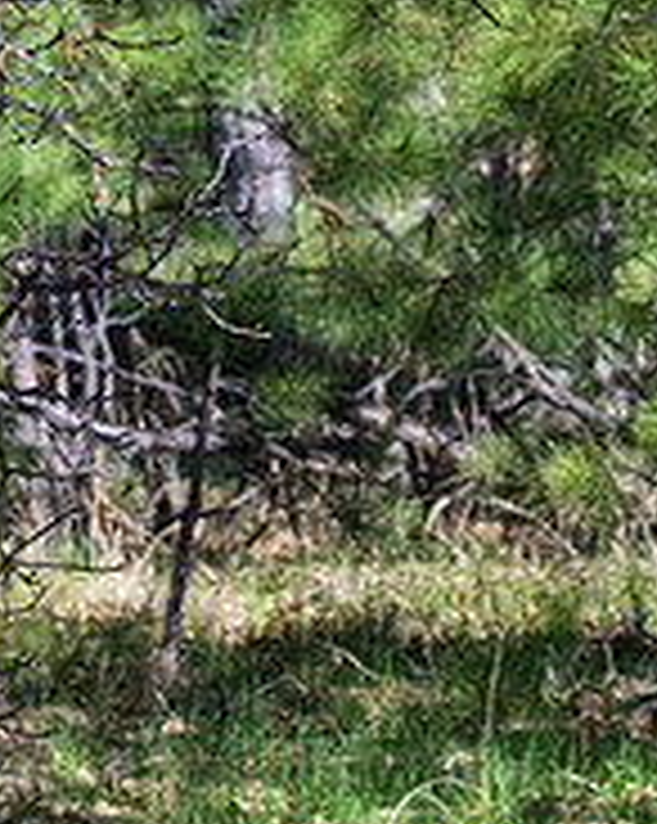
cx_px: 983
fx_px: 26367
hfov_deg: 1.4
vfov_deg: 1.8
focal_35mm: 1083
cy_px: 1161
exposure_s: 1/1250
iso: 1250
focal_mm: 270
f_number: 9
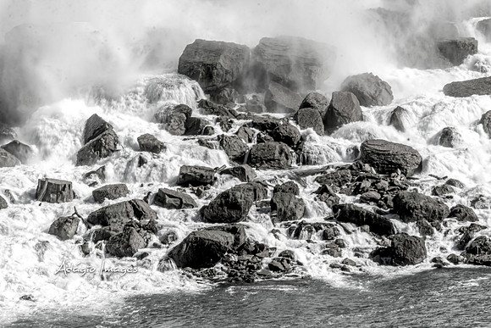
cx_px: 246
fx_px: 3663
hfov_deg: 7.7
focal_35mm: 268
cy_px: 164
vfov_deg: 5.1
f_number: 32
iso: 100
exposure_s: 1/20
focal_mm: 179
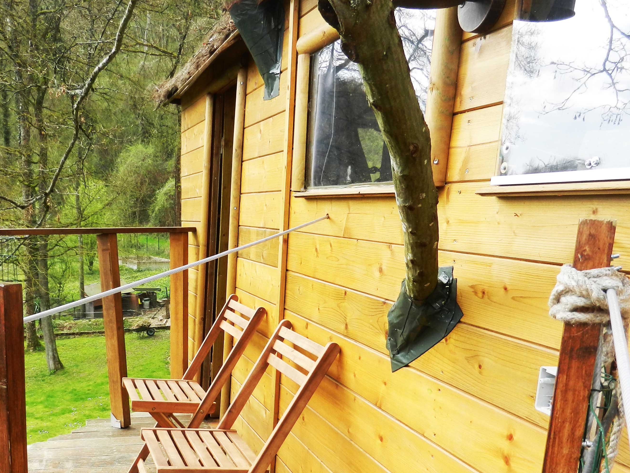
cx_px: 194
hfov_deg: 47.9
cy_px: 344
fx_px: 692
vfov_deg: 37.0
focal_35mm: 38
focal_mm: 4.5
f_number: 3.5
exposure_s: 1/320
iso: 160
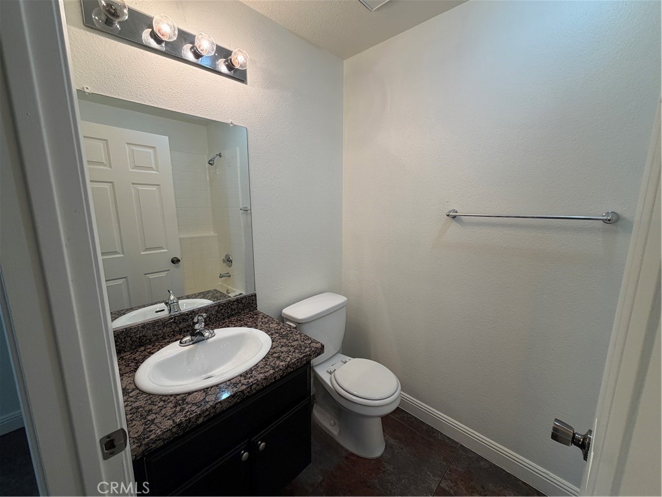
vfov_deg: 85.7
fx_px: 268
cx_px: 331
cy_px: 248
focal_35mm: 14
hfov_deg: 102.1
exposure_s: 1/120
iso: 125
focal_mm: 2.22
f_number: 2.2
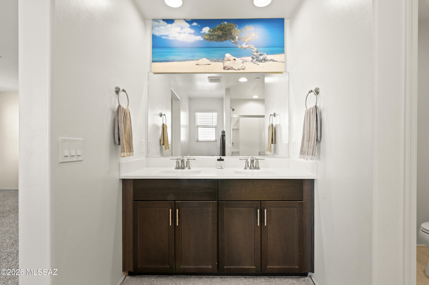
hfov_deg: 96.8
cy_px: 142
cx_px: 214
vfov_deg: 73.7
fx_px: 191
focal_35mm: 16
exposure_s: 1
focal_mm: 16
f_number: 18
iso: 200
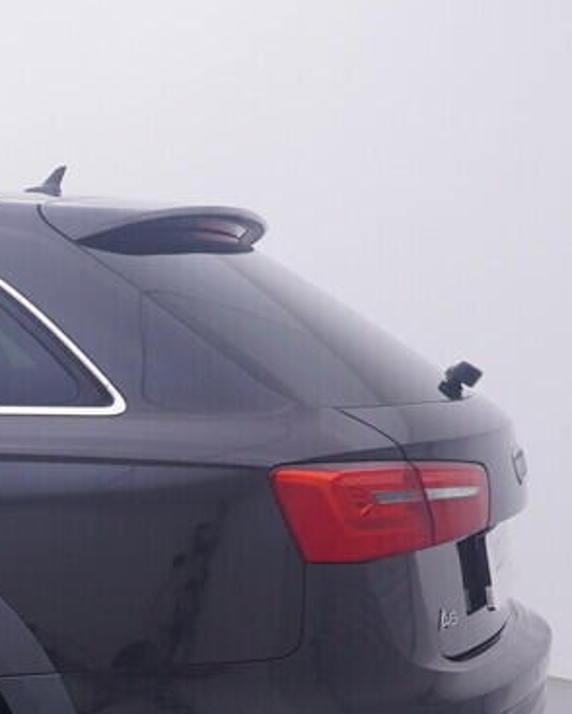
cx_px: -465
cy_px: 833
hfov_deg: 15.8
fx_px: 1752
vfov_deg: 21.6
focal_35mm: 83
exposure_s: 1/80
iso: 200
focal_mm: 15
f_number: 5
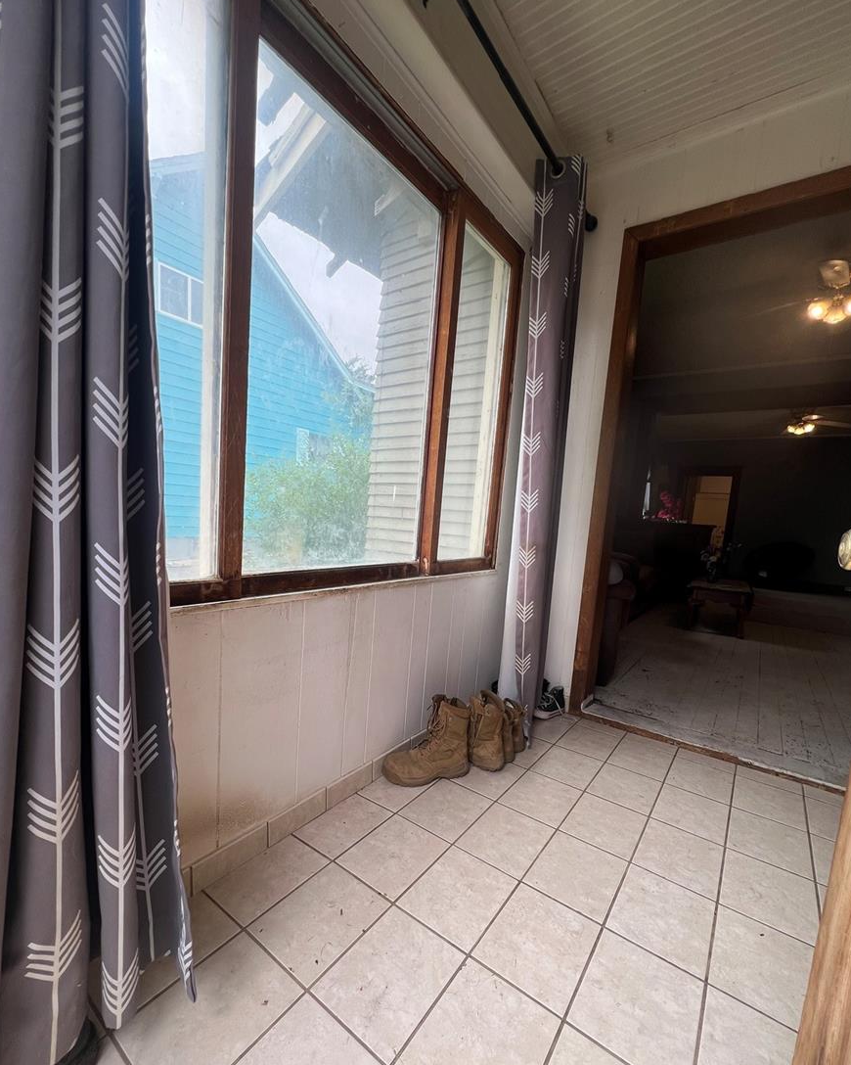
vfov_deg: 100.5
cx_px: 428
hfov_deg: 88.0
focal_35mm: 14
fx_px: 441
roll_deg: -3.3
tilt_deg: -5.3
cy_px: 572
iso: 32
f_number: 1.8
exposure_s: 1/178
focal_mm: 1.57
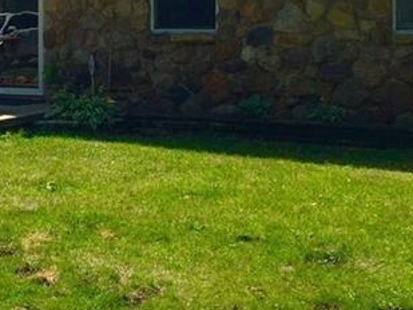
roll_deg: -0.9
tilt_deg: +1.6
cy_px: 15
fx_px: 895
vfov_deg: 19.2
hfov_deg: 25.8
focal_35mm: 75
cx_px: 130
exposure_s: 1/3300
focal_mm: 4.15
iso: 32
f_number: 2.2
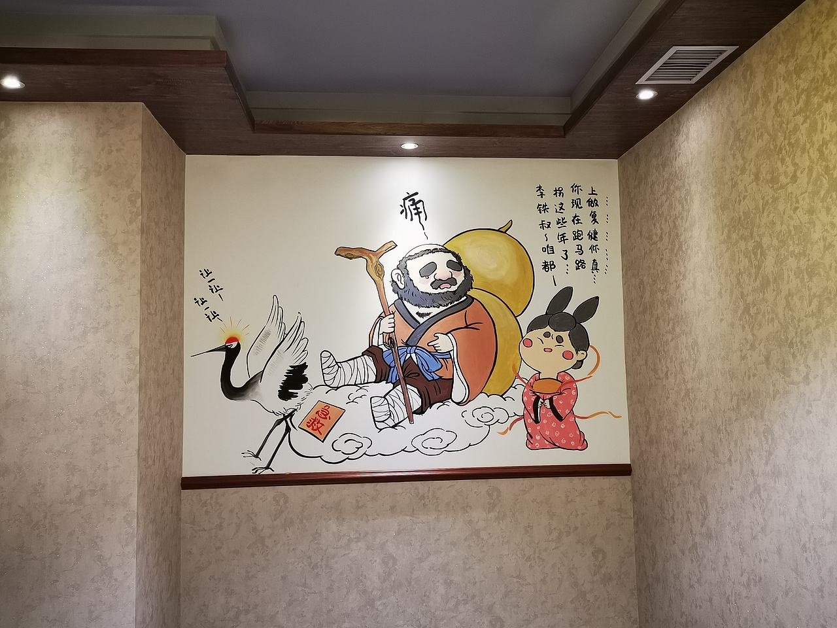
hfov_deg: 60.0
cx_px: 418
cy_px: 314
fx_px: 725
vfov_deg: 46.8
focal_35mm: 30
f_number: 1.8
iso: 250
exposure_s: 1/50
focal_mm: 4.75
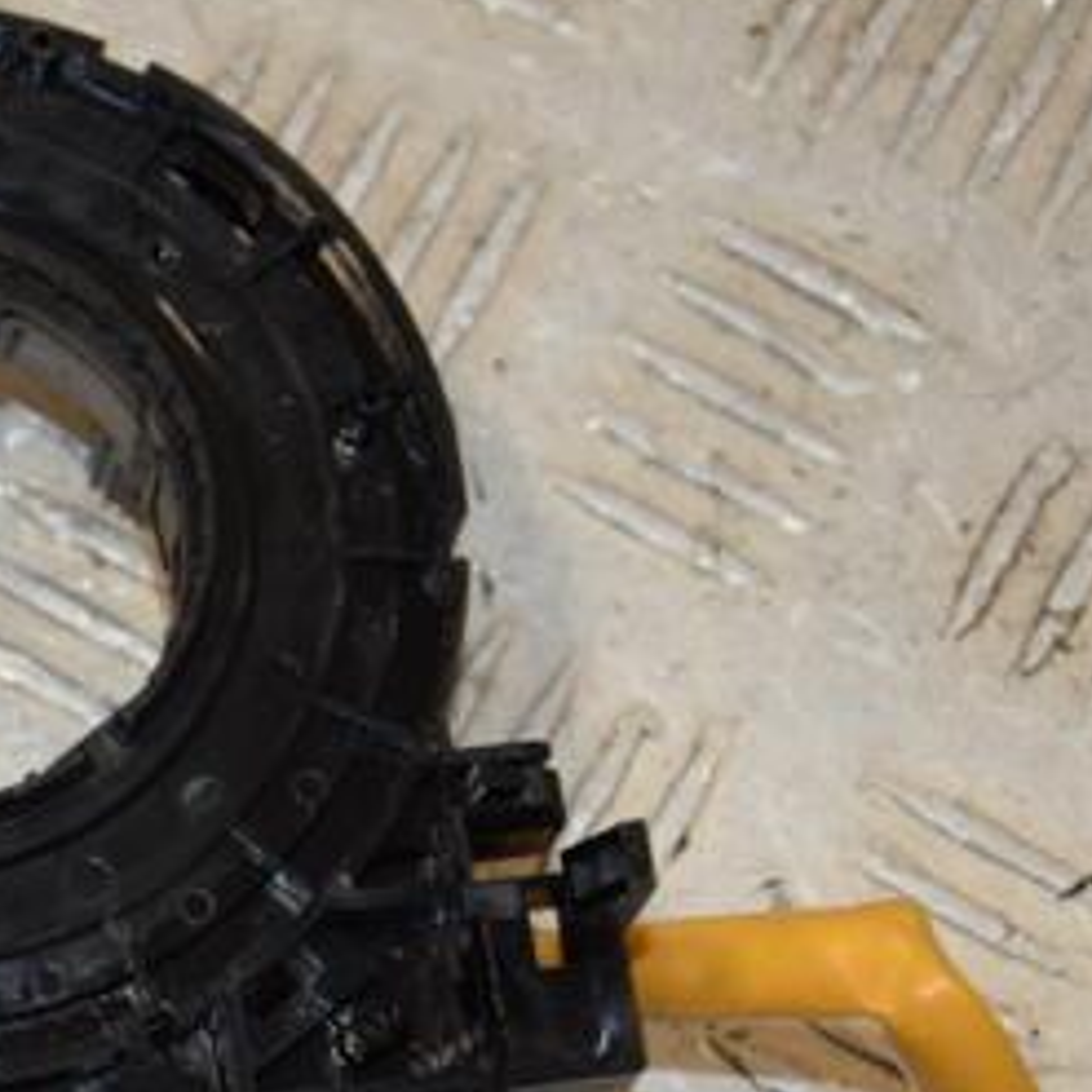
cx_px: -181
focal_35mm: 161
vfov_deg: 10.8
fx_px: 5746
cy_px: 712
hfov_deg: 10.7
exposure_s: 1/200
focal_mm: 52
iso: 800
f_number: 7.1
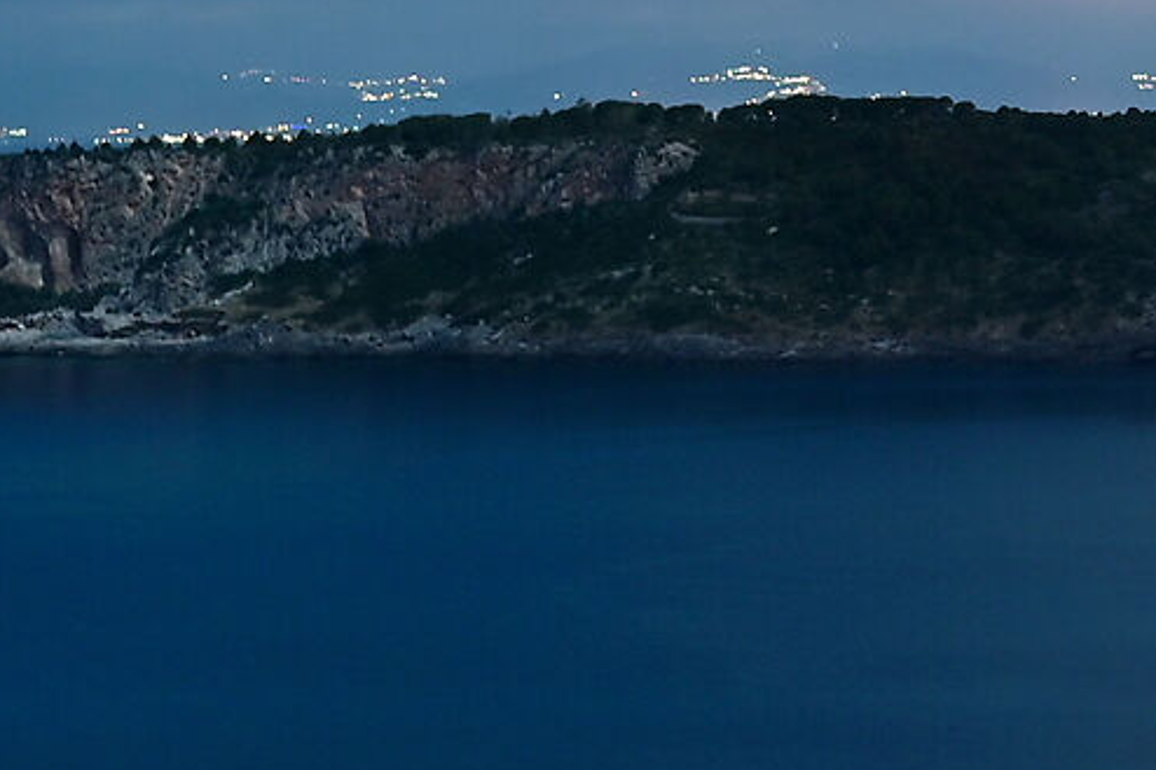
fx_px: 5457
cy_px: -27
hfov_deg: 11.5
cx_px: 1809
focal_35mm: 170
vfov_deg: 8.0
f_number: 2.5
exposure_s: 25
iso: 100
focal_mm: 35
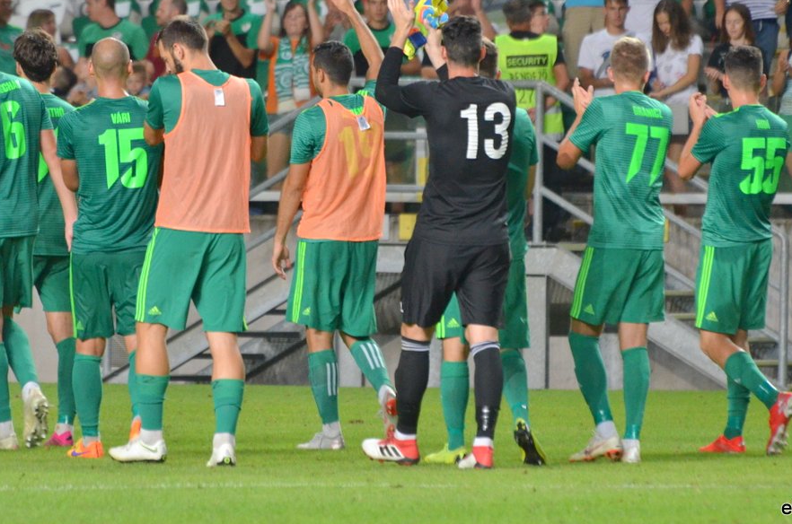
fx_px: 12096
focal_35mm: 551
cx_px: 322
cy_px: 184
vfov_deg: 2.5
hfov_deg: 3.8
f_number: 5.6
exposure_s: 1/200
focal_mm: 270
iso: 2000
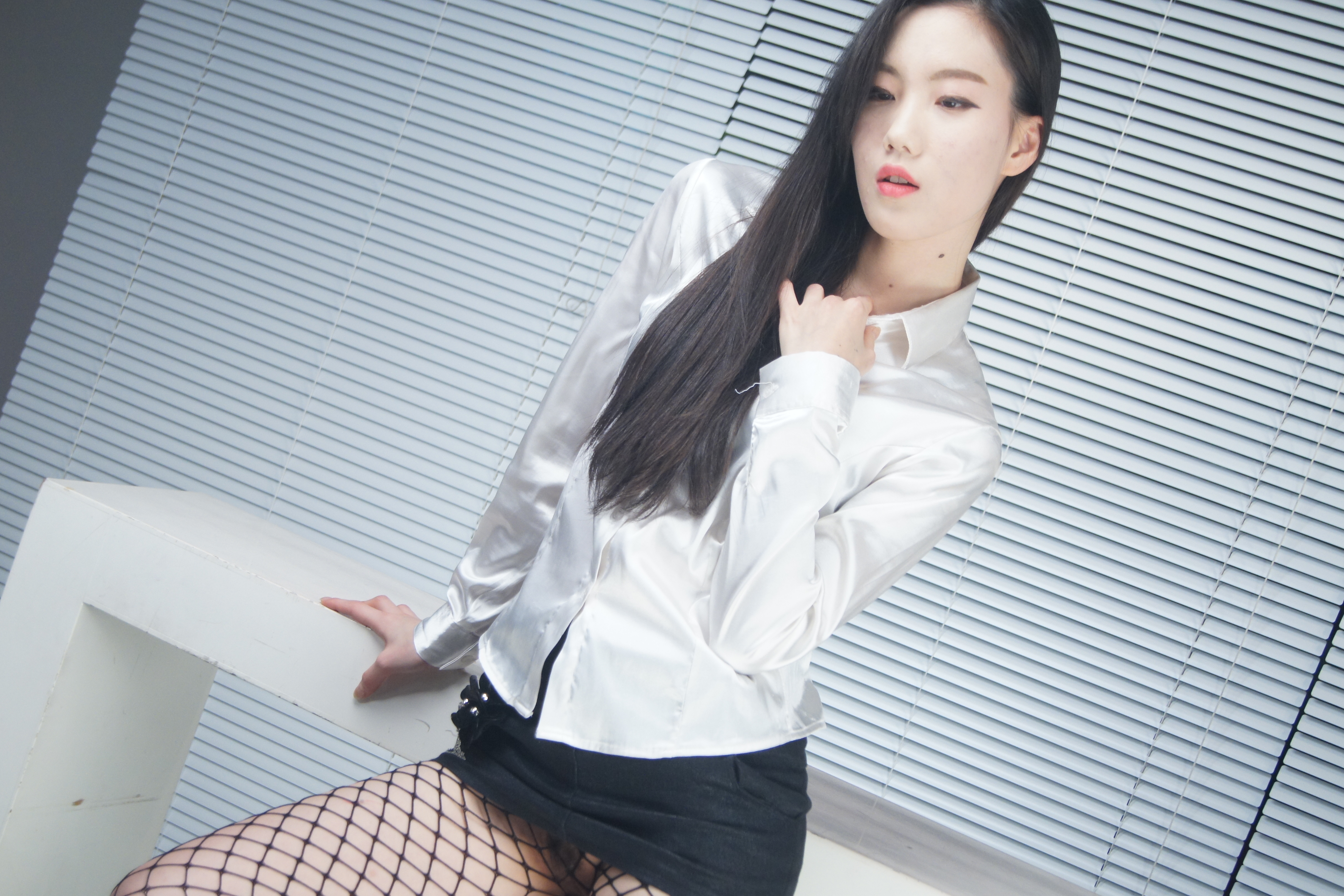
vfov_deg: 22.3
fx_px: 2277
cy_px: 449
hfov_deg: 32.9
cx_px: 669
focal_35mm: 61
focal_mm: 40
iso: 800
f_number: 5
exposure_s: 1/160
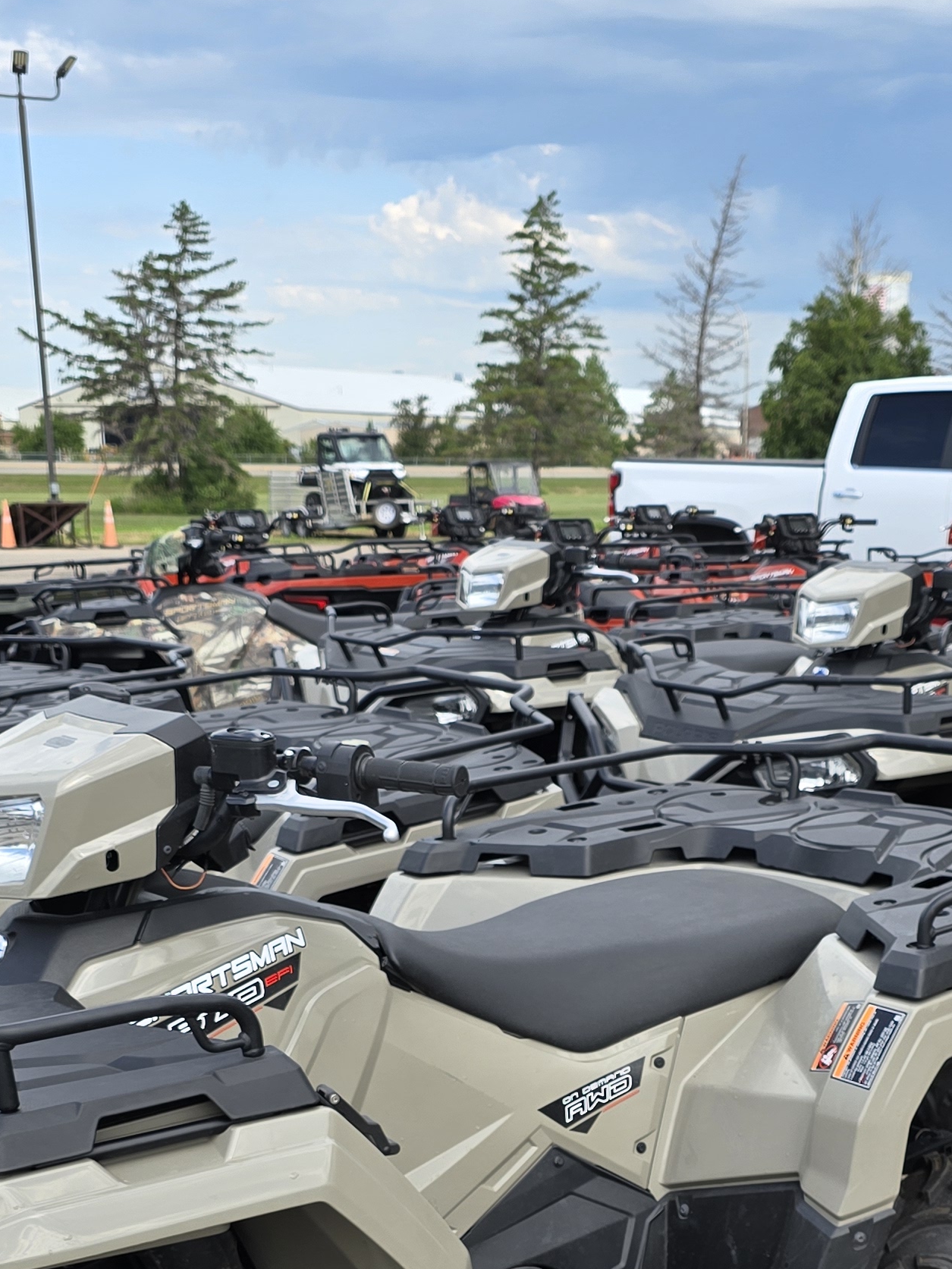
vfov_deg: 33.5
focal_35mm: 55
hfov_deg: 26.5
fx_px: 2017
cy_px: 1090
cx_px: 604
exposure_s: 1/331
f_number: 1.7
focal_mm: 6.3
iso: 12
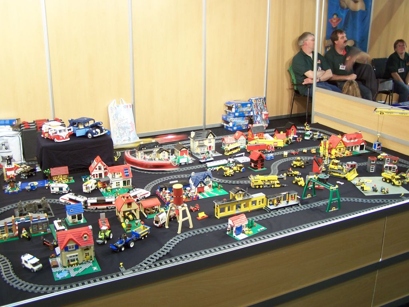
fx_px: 449
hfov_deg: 49.0
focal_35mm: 38
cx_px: 204
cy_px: 154
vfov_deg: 37.7
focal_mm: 6.3
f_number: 2.8
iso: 80
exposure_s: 1/3
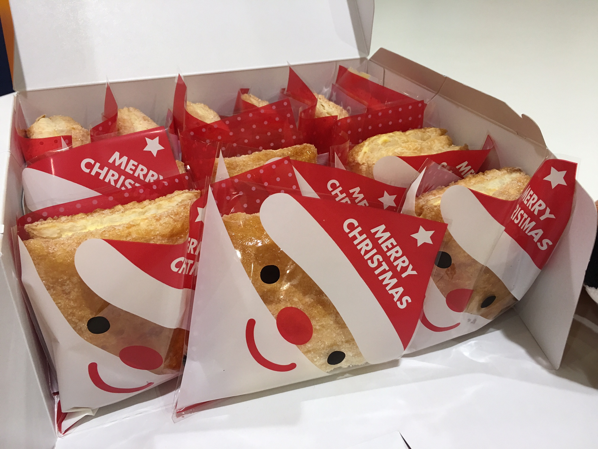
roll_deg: +0.2
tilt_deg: -30.5
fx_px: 501
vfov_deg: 48.2
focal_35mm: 29
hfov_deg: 61.7
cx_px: 299
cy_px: 224
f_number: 2.2
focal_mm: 4.15
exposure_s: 1/30
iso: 40
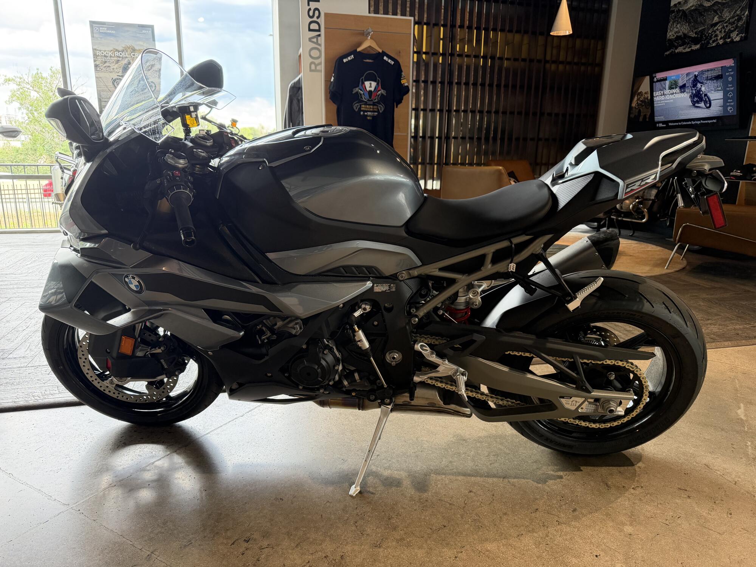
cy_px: 284
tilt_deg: -14.0
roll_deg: -0.6
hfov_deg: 71.6
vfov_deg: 56.8
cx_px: 378
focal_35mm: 24
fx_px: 524
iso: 320
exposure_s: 1/120
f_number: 1.78
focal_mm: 6.76
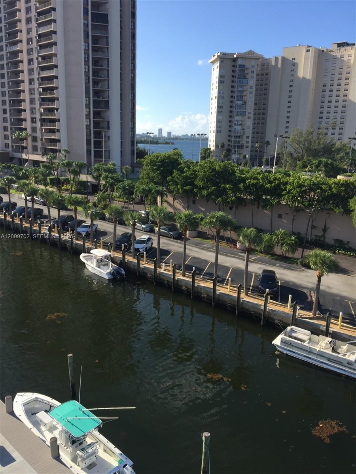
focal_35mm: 29
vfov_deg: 61.7
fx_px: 398
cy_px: 237
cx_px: 178
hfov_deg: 48.2
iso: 32
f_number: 2.2
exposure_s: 1/1130
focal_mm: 4.15
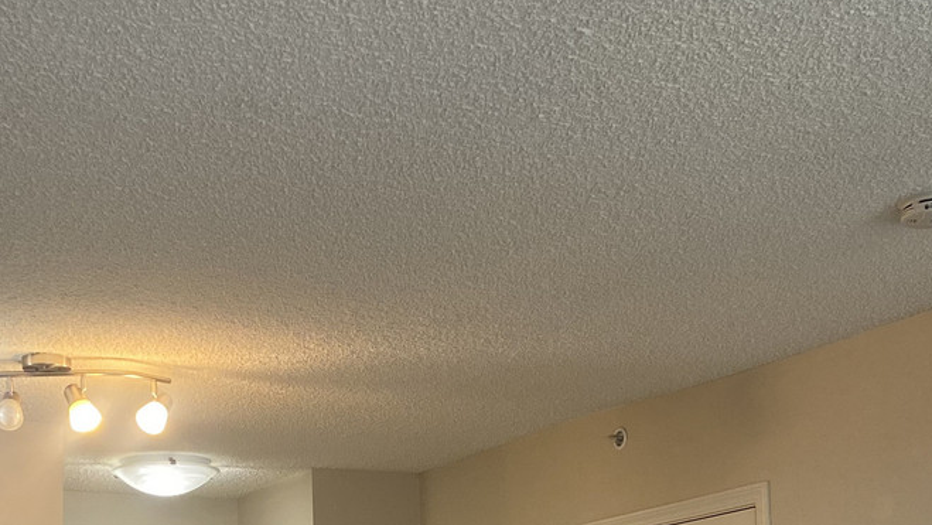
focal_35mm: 66
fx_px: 1631
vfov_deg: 17.2
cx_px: 362
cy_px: 671
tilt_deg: +3.4
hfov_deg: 31.8
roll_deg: +1.3
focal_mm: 4.25
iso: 125
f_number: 1.8
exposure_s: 1/120
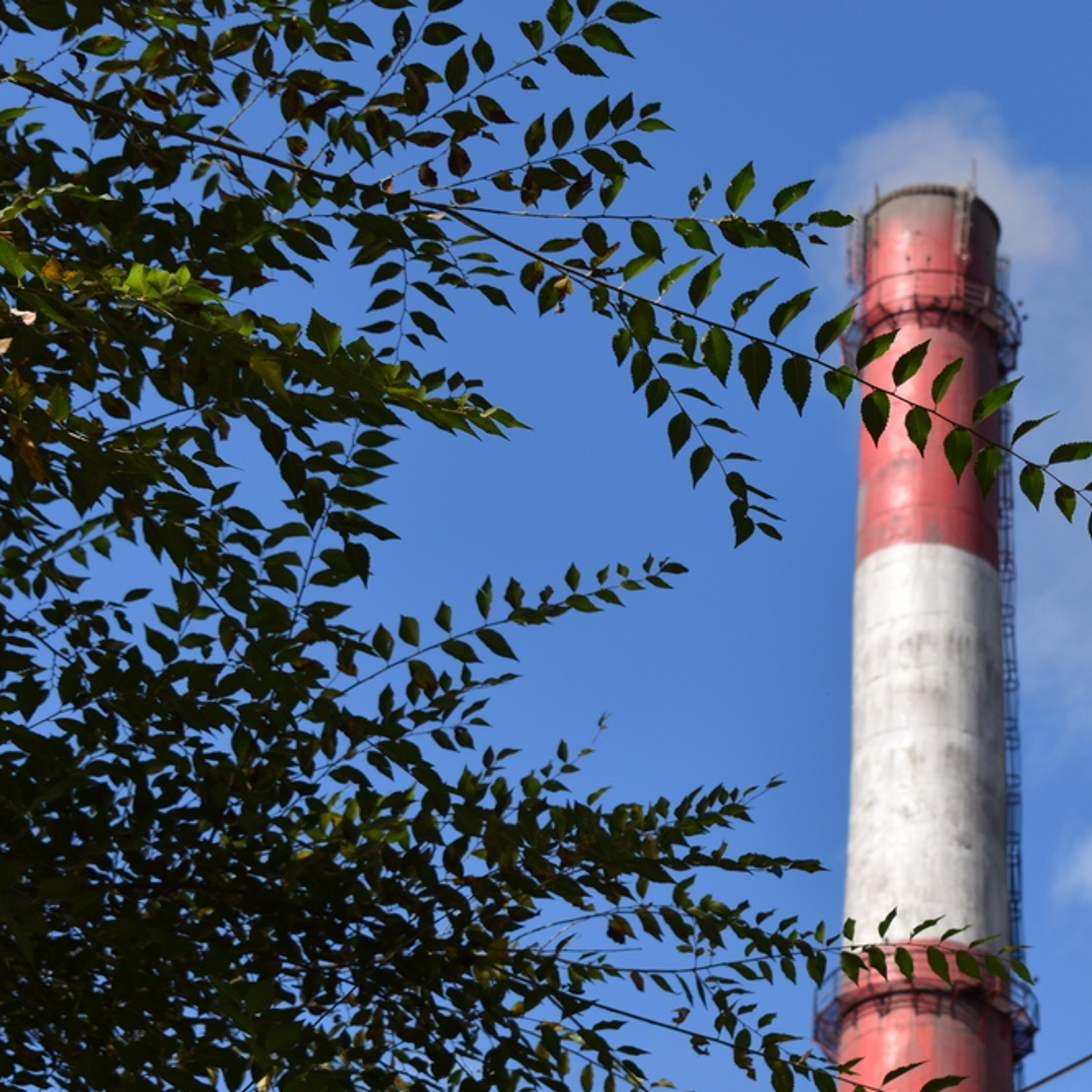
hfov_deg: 12.9
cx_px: 854
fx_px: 4812
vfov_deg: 12.9
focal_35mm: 135
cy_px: 637
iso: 100
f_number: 8
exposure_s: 1/250
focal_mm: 55
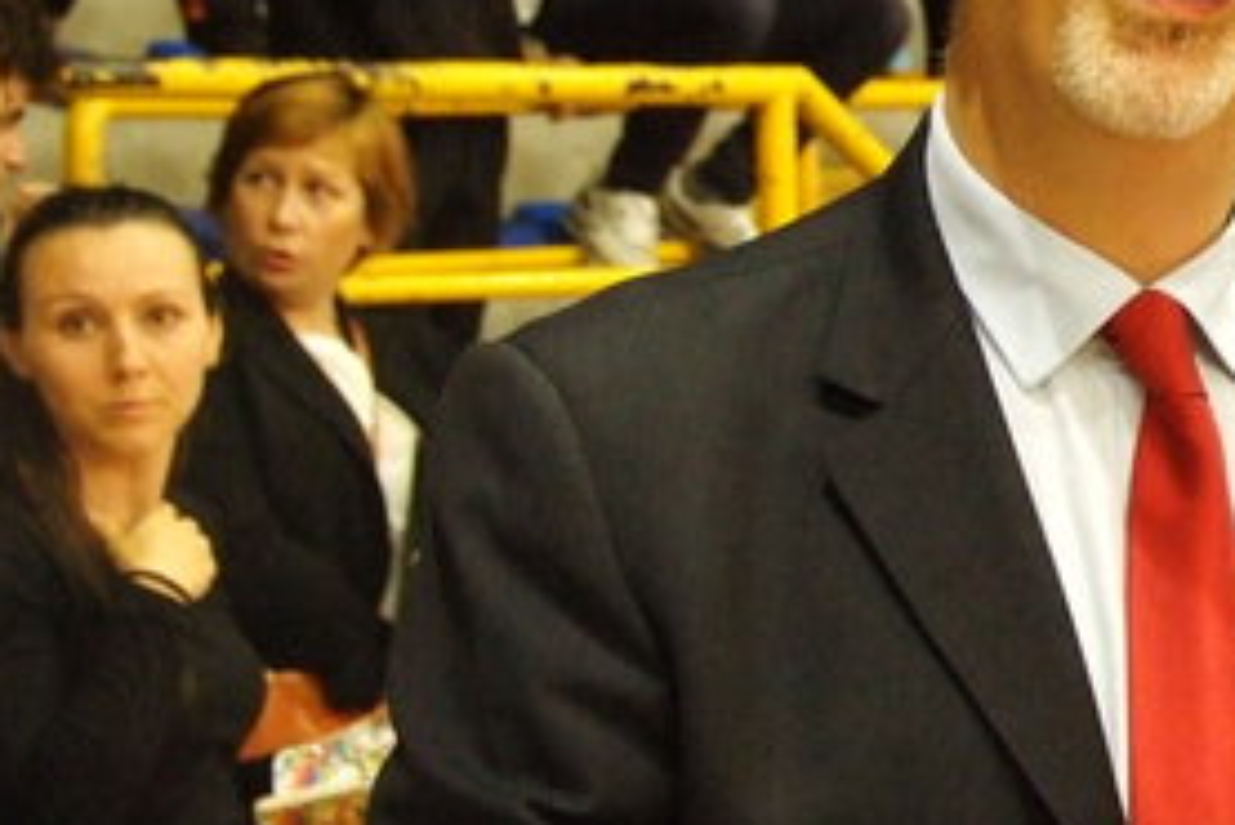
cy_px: 406
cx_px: 1632
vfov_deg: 7.6
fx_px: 6178
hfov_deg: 11.1
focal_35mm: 180
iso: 3200
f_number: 5.6
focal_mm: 44
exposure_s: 1/40
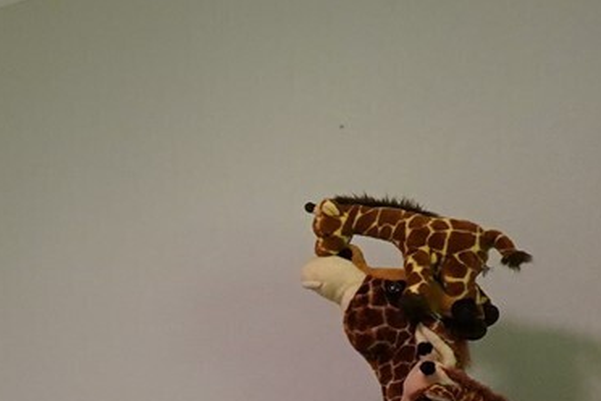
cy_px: 499
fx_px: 1219
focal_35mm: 73
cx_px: -190
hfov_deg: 24.1
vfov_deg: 17.7
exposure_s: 1/160
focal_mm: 11
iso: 1600
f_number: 3.5
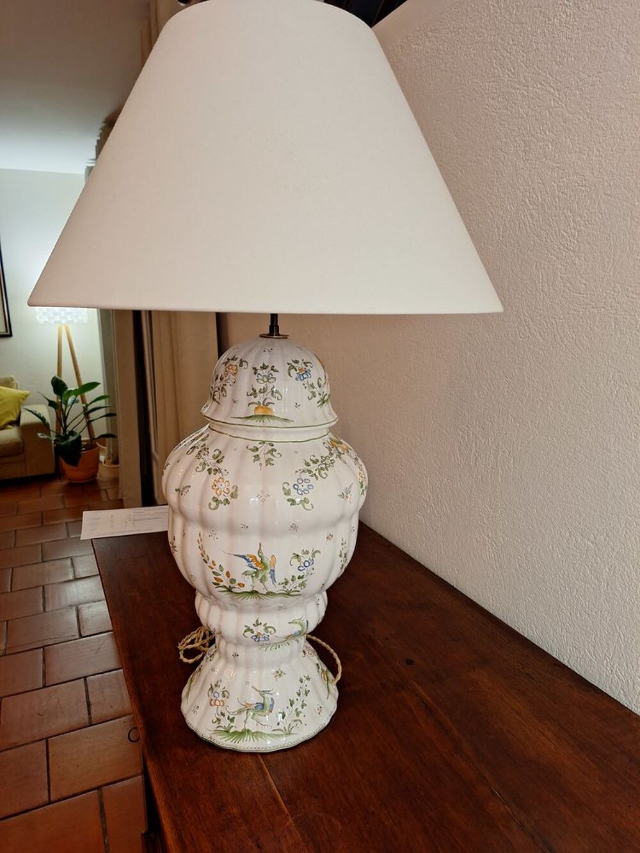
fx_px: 567
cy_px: 426
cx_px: 320
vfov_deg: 73.9
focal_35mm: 23
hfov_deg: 58.9
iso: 160
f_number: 1.8
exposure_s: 1/50
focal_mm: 5.54
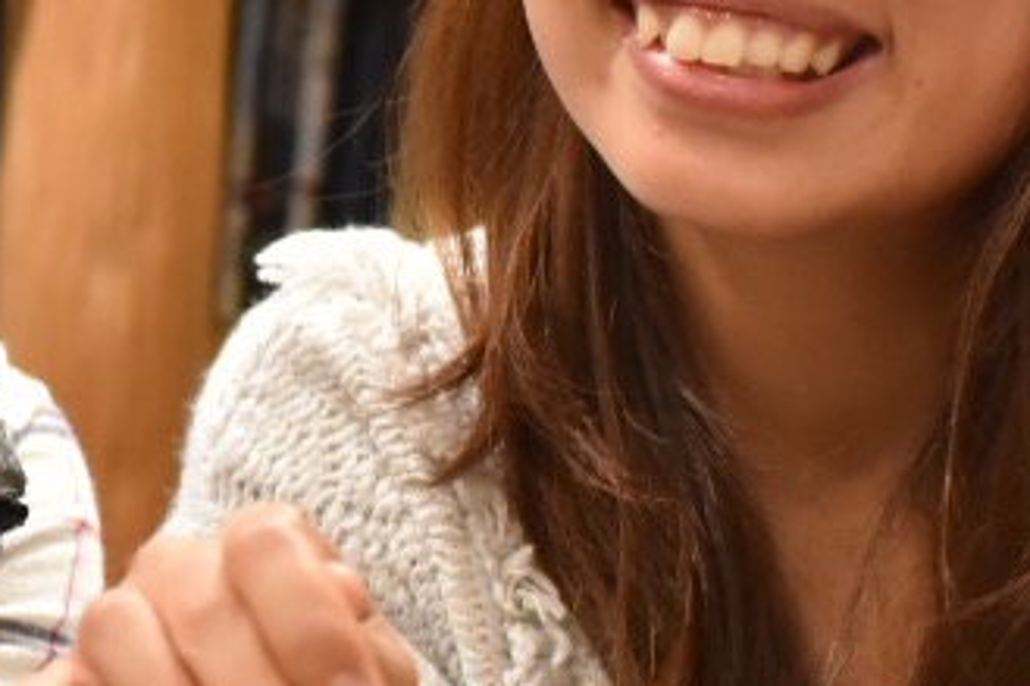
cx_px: -764
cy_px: 464
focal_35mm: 138
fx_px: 3946
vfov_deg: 9.9
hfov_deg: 13.5
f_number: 3.5
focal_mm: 28
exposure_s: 1/250
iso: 3200
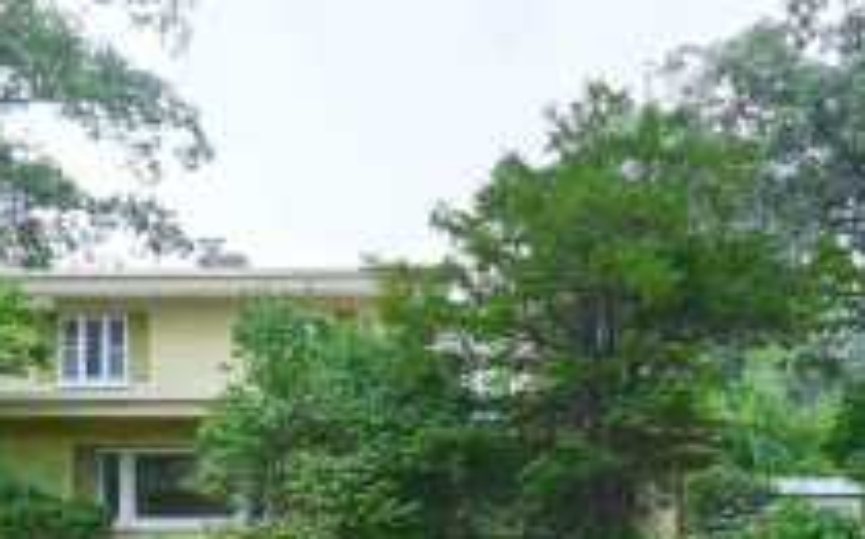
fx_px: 1626
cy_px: 469
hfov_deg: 29.2
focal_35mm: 69
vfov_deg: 18.6
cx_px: 187
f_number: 7.1
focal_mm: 19
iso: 100
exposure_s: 1/80
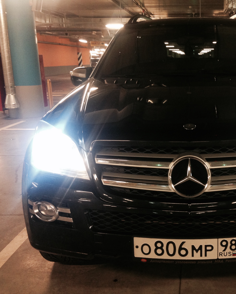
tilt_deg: -13.1
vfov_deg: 42.9
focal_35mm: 43
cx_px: 185
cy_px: 147
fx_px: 375
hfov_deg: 34.0
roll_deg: +1.0
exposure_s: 1/20
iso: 200
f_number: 2.4
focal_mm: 4.12
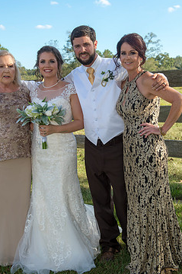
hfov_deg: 26.9
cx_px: 84
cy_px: 130
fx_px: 380
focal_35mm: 50
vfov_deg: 39.6
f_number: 6.3
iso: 200
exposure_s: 1/320
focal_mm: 40
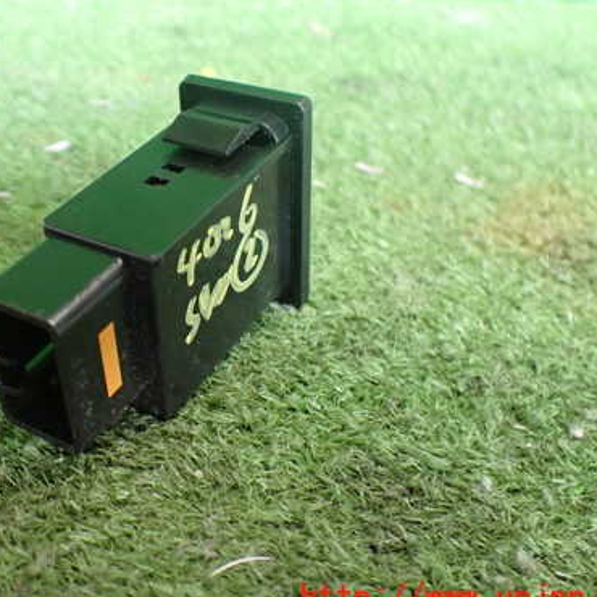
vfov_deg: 39.1
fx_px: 839
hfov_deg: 38.5
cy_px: 257
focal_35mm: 43
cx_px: 181
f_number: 2.3
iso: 800
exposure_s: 1/80
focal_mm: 5.4
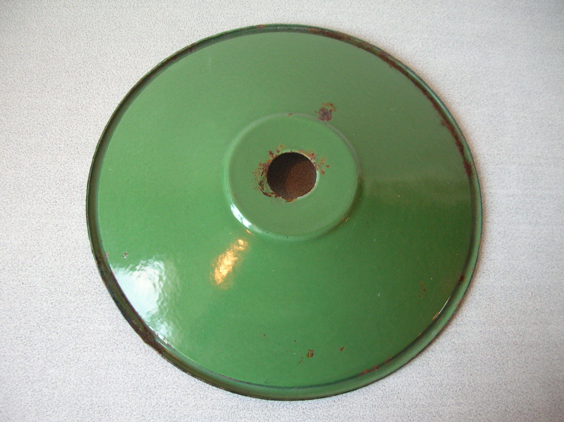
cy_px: 211
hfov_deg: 52.7
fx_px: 570
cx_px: 282
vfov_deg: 40.6
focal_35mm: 35
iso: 74
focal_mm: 5.8
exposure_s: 1/5.7
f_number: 2.8
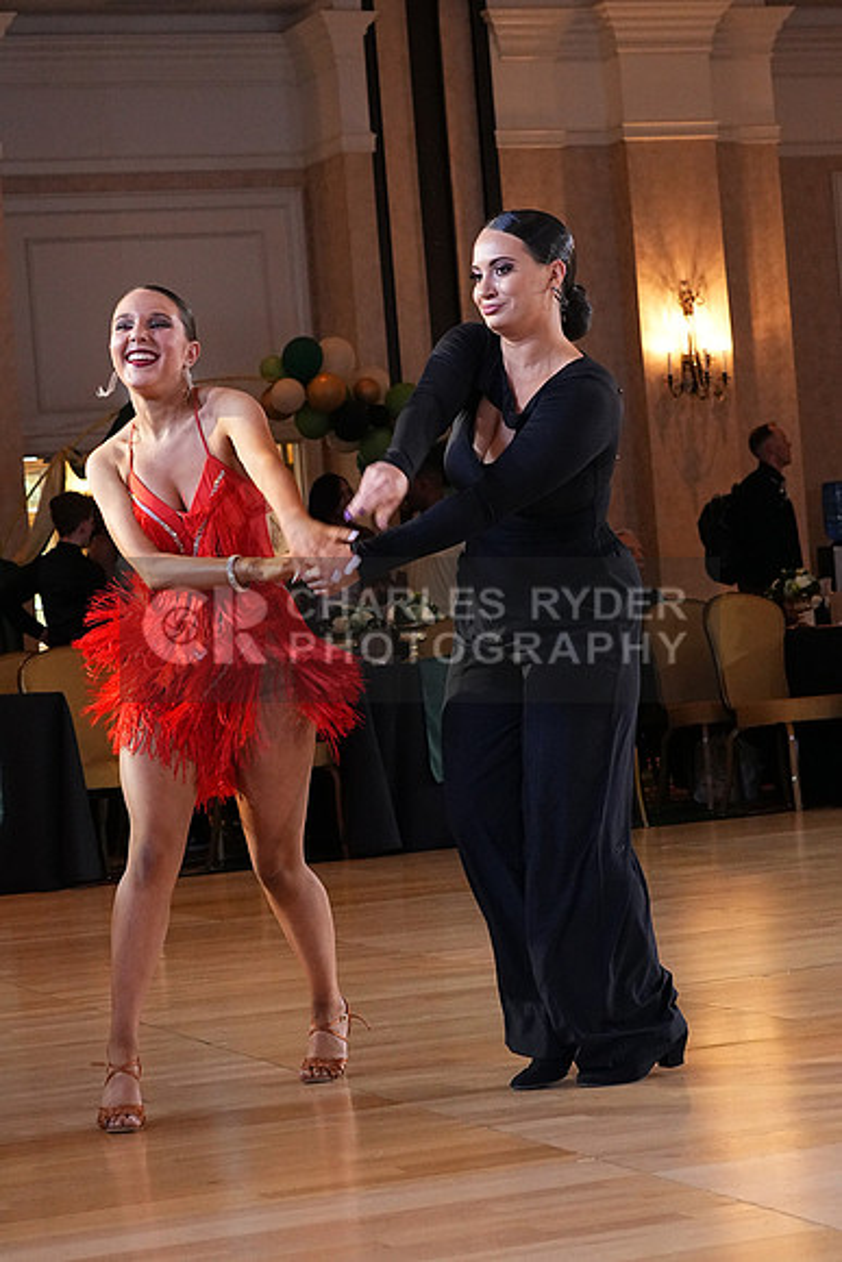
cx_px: 421
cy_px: 631
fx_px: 3085
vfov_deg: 23.1
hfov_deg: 15.5
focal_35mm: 88
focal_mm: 59
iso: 5000
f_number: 6.3
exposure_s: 1/200
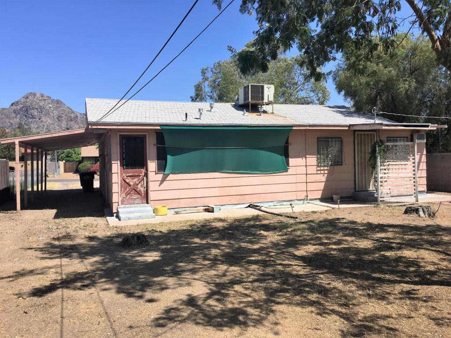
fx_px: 378
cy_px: 169
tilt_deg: -1.3
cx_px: 226
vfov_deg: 48.2
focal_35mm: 29
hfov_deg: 61.7
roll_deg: +1.2
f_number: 2.2
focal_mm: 4.15
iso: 25
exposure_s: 1/1672
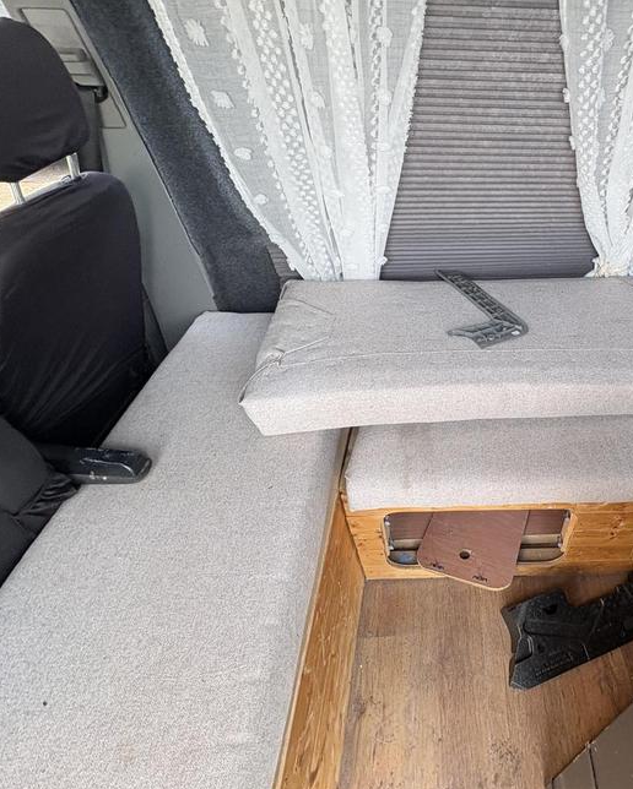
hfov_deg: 66.1
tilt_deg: -41.9
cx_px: 482
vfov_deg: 83.2
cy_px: 391
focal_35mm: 19
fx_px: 445
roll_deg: -4.4
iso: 40
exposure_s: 1/99
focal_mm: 2.22
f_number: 2.2
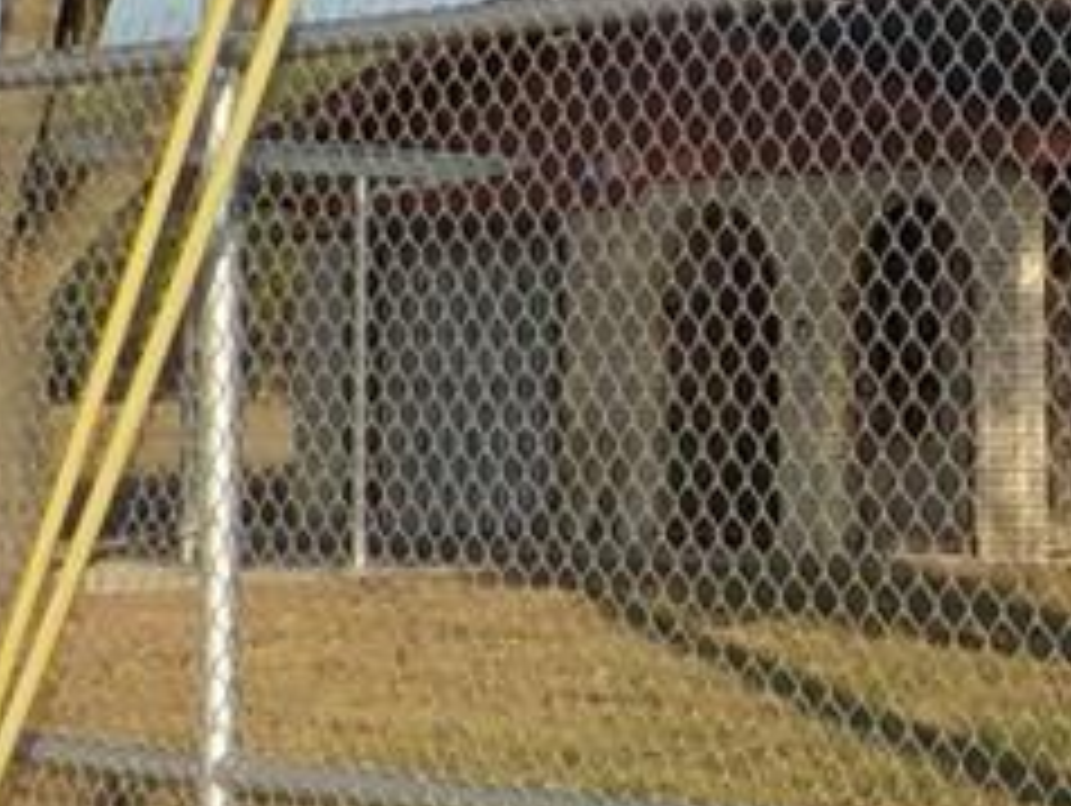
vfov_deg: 11.4
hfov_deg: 14.8
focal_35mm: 129
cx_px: 1224
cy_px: -77
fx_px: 3995
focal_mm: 4.1
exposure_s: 1/1250
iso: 125
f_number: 3.3
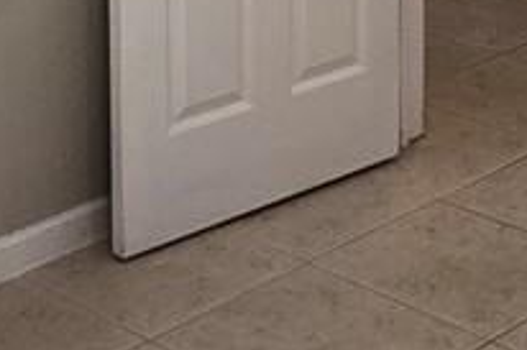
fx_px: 1536
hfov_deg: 19.3
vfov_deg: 11.5
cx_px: 107
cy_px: -383
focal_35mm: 105
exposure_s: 1/60
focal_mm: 2.2
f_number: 2.2
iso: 80
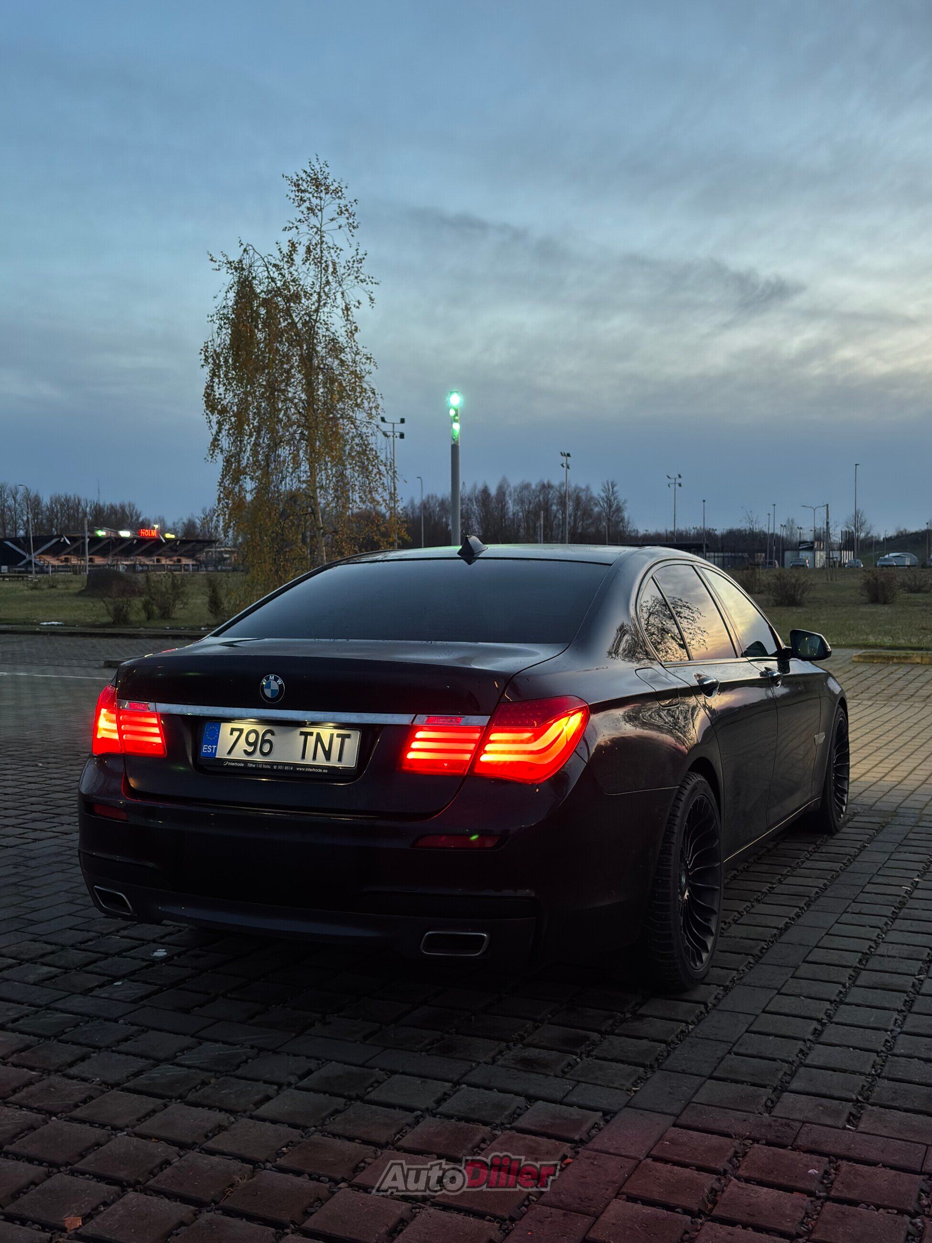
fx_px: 1292
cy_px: 622
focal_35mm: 36
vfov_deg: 51.4
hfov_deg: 39.7
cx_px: 466
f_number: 1.6
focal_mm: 5.96
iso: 250
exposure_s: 1/38
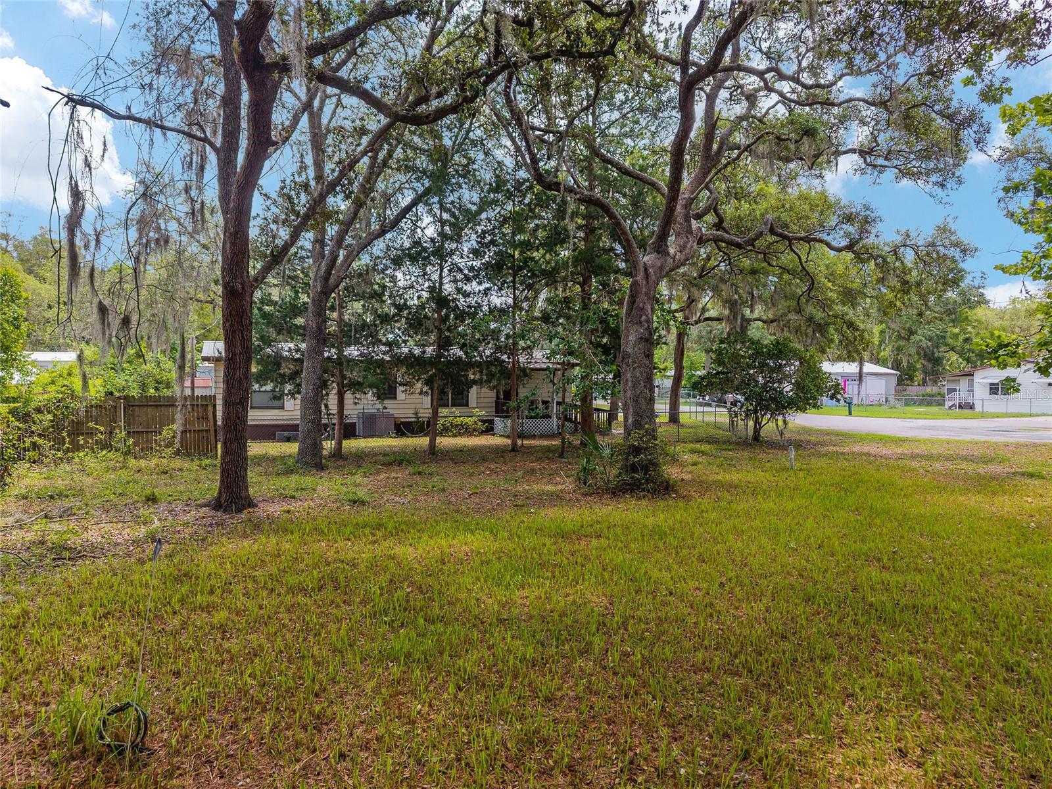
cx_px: 526
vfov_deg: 56.8
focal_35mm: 24
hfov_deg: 71.6
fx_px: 729
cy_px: 394
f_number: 1.8
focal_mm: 8.67
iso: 400
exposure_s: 1/1500
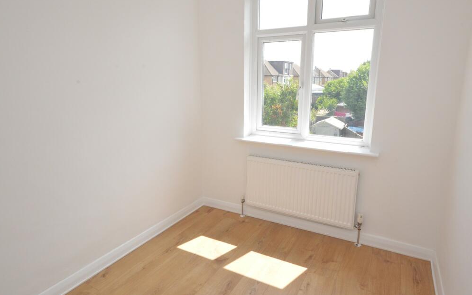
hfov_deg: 79.6
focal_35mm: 22
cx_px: 231
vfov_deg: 55.0
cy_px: 136
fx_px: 283
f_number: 20
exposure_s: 1/125
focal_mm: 14
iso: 1600
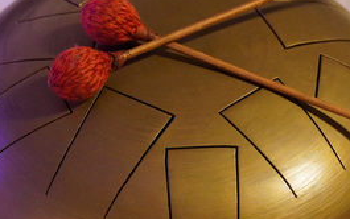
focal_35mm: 128
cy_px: 130
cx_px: 177
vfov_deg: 10.2
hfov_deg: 16.3
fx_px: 1223
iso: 6400
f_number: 2.8
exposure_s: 1/160
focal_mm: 37
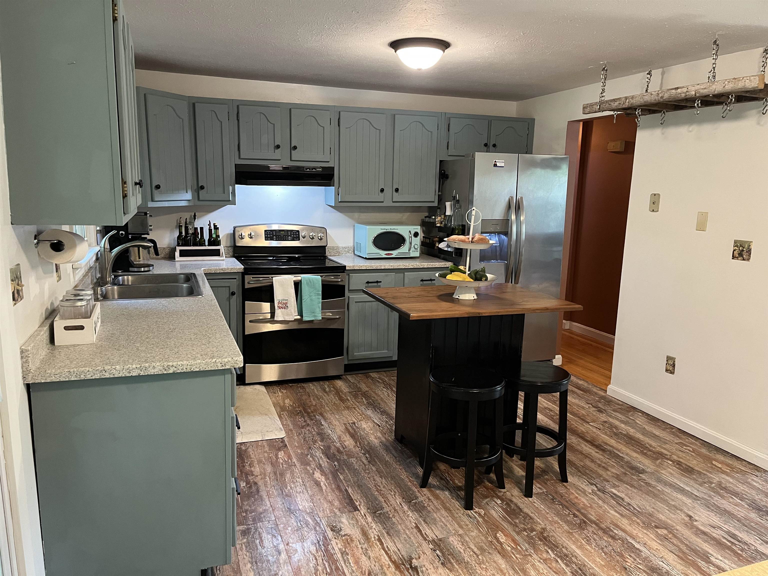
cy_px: 288
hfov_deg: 67.3
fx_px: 577
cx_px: 384
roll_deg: -1.3
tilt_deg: -9.7
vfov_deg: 53.1
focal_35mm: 26
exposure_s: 1/60
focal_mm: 5.1
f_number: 1.6
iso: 320
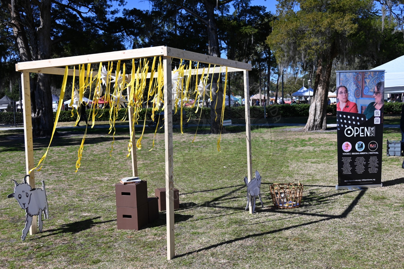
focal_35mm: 35
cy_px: 140
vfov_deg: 37.8
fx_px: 393
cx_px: 213
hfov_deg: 54.4
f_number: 7.1
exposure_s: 1/400
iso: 100
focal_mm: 33
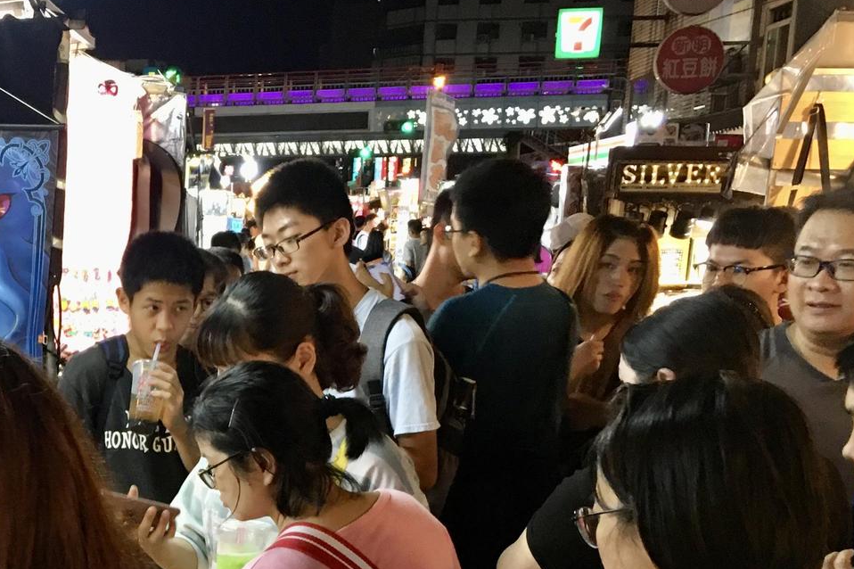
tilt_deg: -12.8
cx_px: 13
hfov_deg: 29.9
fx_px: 1494
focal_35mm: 63
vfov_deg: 20.6
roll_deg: -0.3
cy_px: 613
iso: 64
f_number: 2.2
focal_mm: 4.15
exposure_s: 1/15
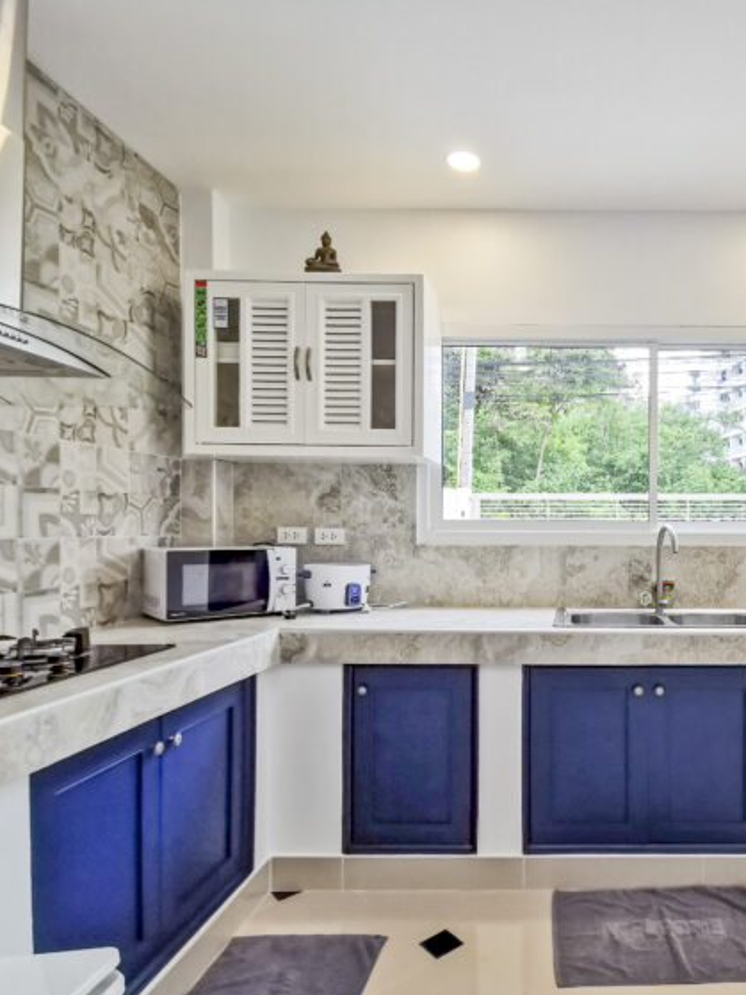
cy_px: 507
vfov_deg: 76.4
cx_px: 566
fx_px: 632
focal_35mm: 22
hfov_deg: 57.7
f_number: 2.2
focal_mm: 2.35
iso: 100
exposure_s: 1/100
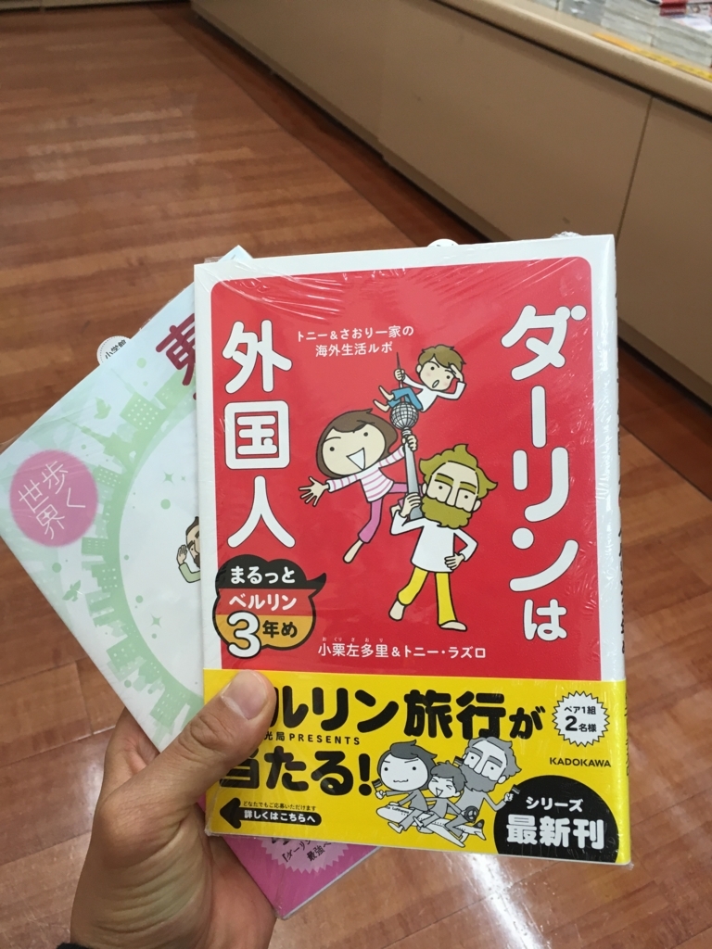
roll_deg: -1.7
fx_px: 795
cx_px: 356
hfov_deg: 48.2
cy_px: 474
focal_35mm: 29
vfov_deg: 61.7
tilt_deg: -41.0
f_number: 2.2
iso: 32
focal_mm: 4.15
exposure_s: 1/30
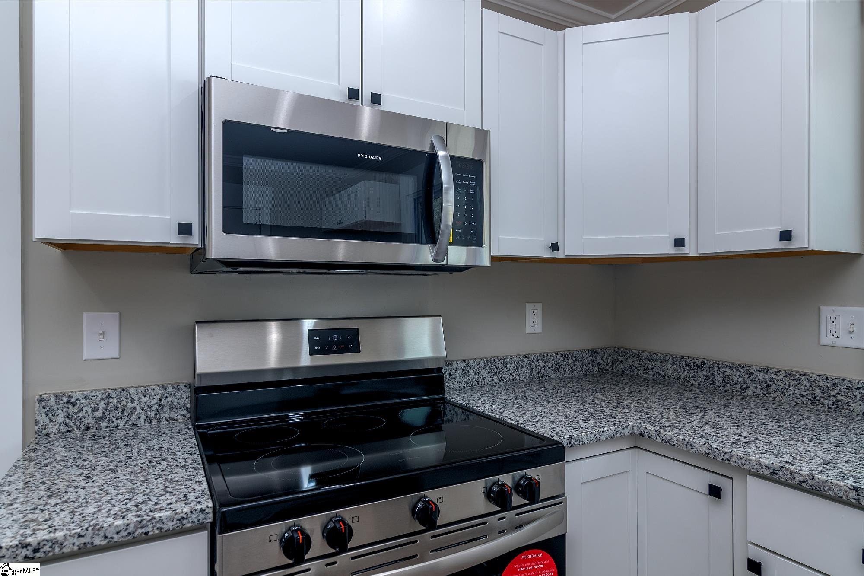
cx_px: 432
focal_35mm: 19
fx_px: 456
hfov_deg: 86.9
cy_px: 288
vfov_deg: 64.5
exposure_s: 1/125
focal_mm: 13
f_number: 7.1
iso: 320
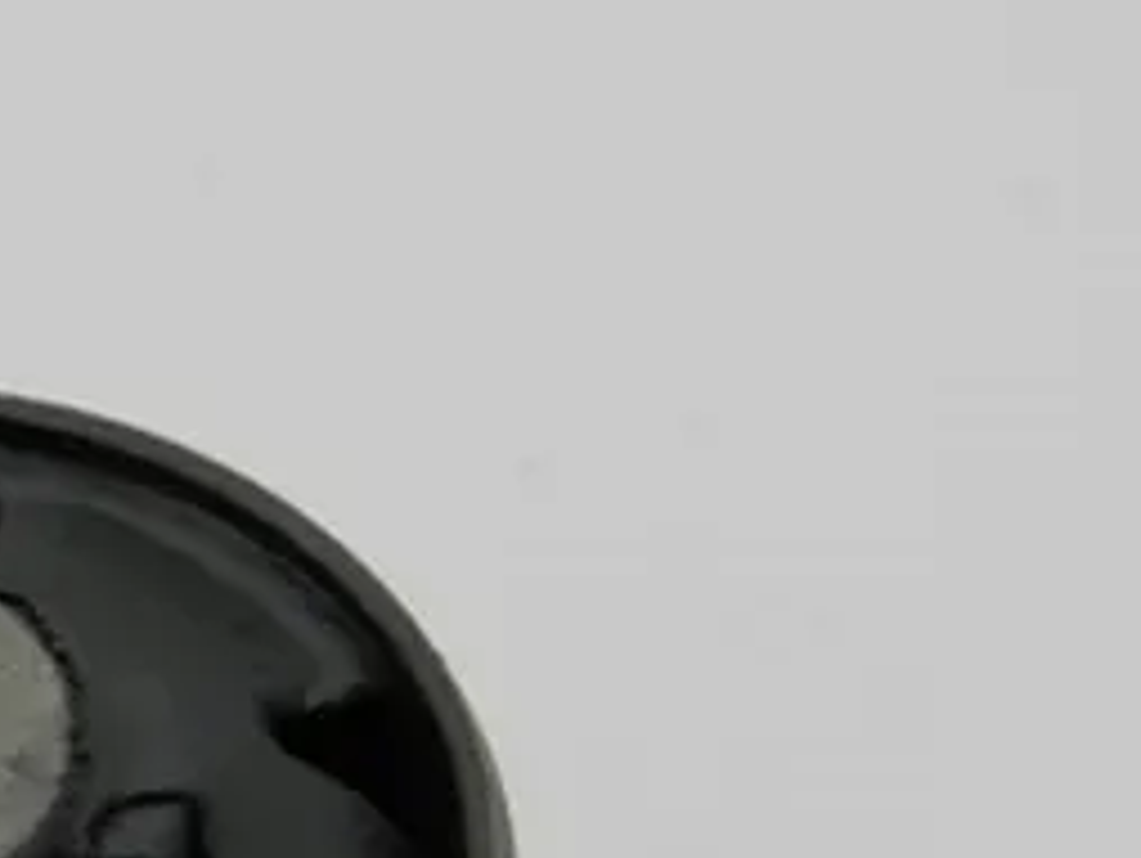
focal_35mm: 258
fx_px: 8512
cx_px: -144
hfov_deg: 7.6
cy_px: 1150
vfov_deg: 5.7
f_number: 4.2
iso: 200
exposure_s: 1/125
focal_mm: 14.6
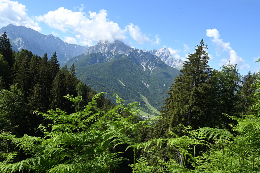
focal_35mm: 29
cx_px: 129
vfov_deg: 45.0
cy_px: 88
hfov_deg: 63.6
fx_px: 209
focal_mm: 28
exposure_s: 1/30
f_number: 22
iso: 200
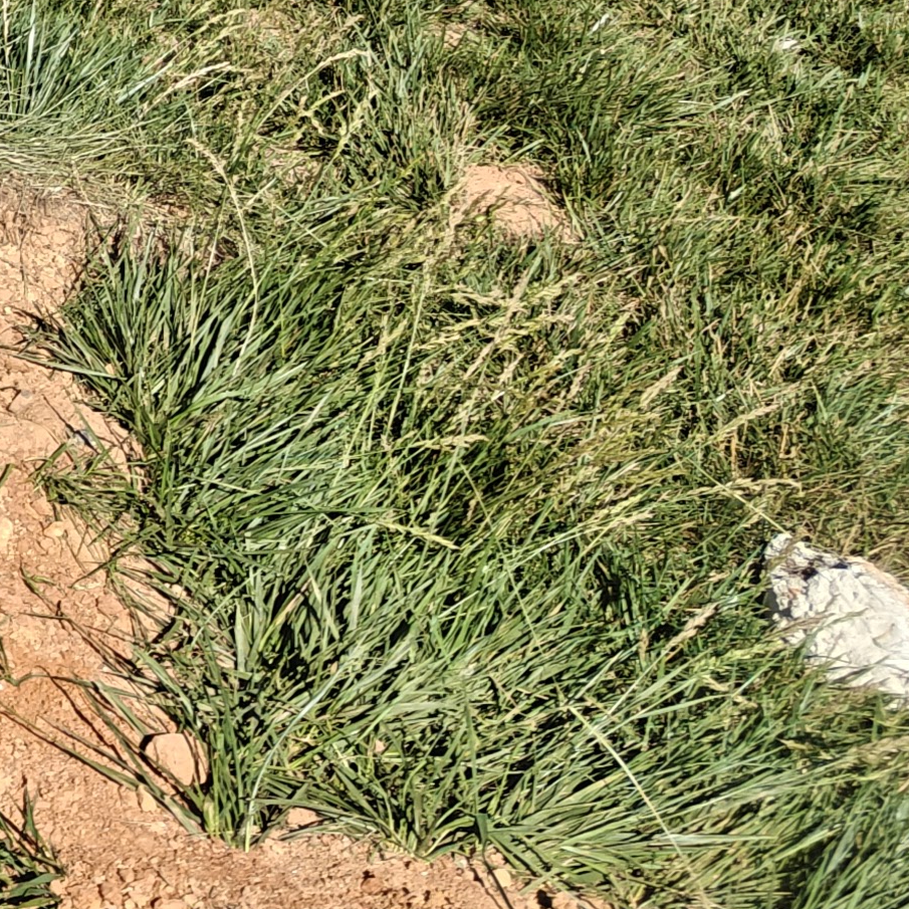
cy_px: -462
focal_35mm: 96
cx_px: -1107
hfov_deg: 14.0
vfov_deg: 16.5
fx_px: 2852
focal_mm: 5.59
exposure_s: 1/1065
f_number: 1.8
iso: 80
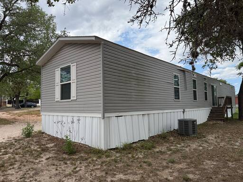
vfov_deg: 56.8
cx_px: 122
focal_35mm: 24
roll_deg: +1.0
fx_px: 168
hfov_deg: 71.6
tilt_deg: +5.5
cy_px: 91
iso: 100
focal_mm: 6.76
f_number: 1.78
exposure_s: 1/3425
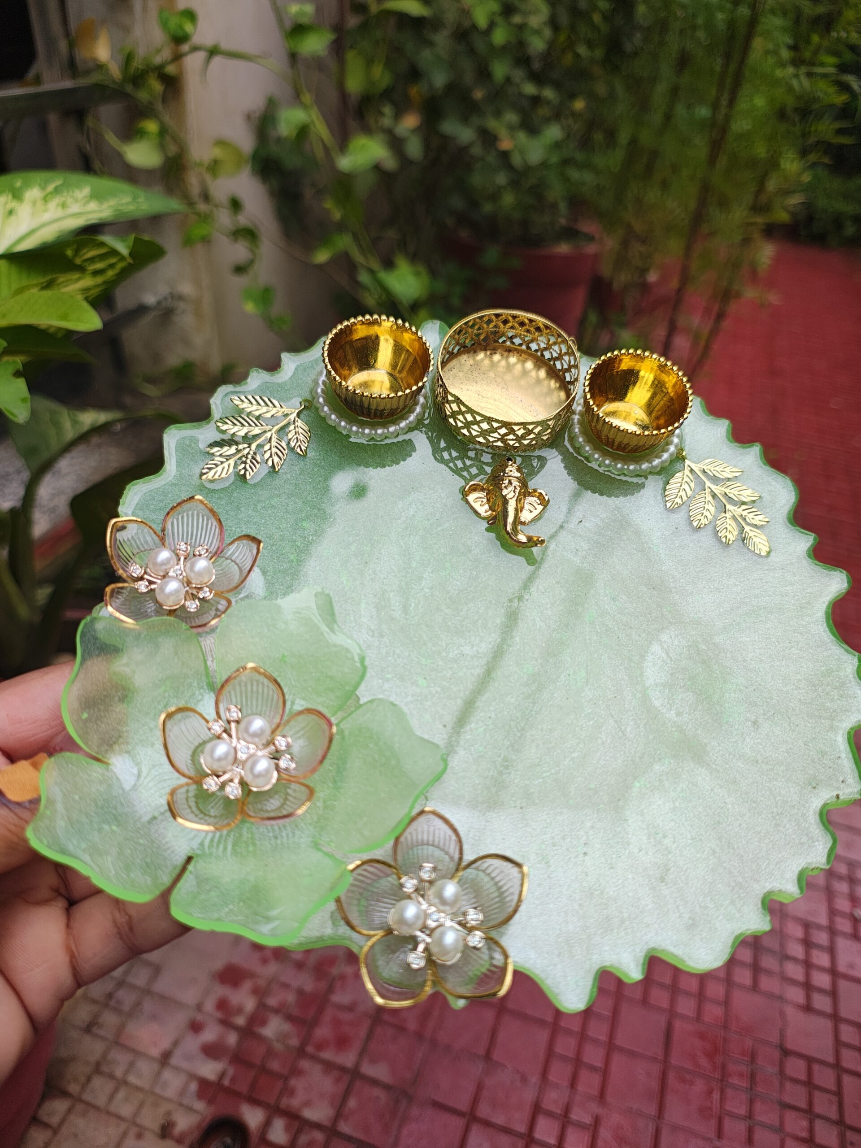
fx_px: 829
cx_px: 430
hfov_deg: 54.9
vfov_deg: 69.4
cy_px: 574
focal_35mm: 25
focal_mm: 5.89
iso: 139
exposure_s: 1/200
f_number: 1.4
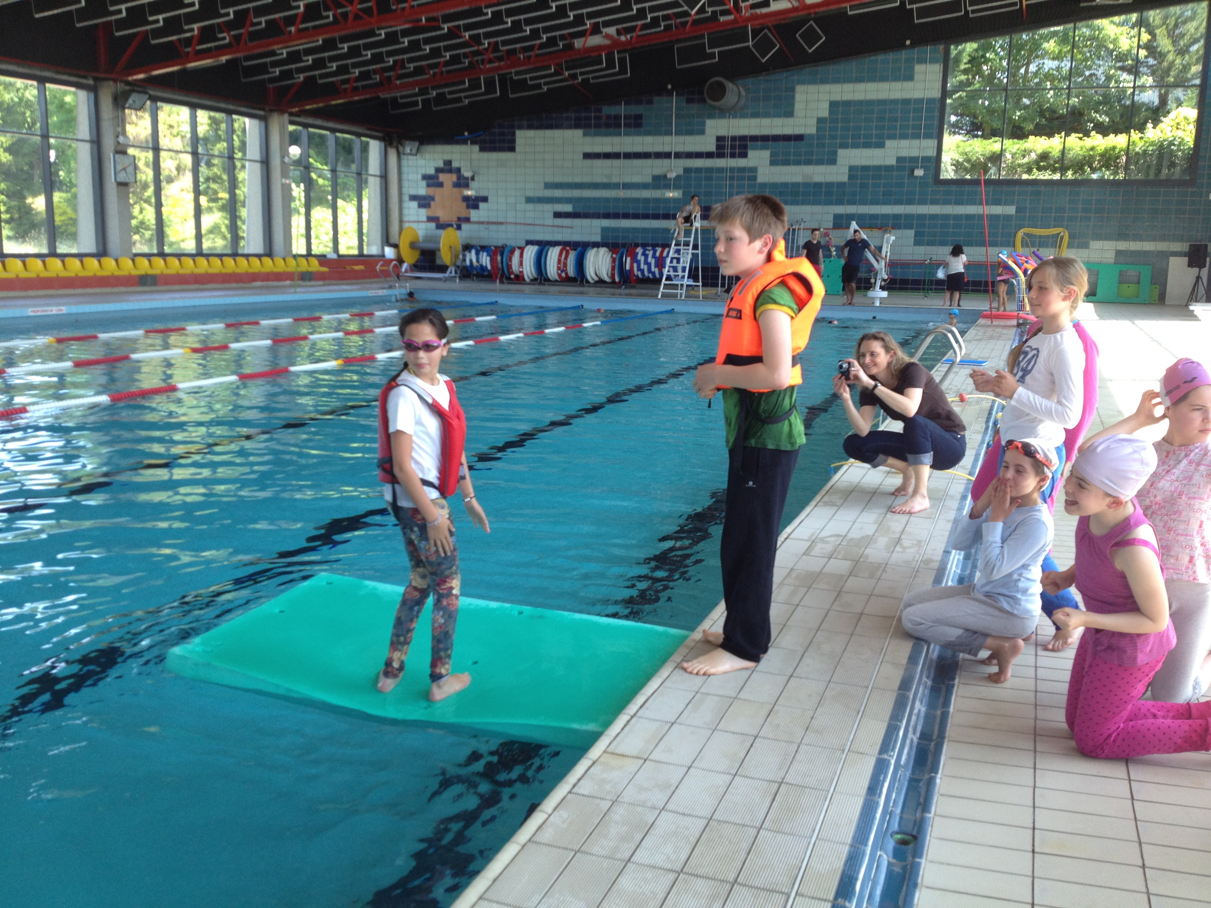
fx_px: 1224
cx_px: 606
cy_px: 454
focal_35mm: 35
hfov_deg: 52.6
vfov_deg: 40.7
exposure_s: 1/120
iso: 64
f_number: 2.4
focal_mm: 4.28
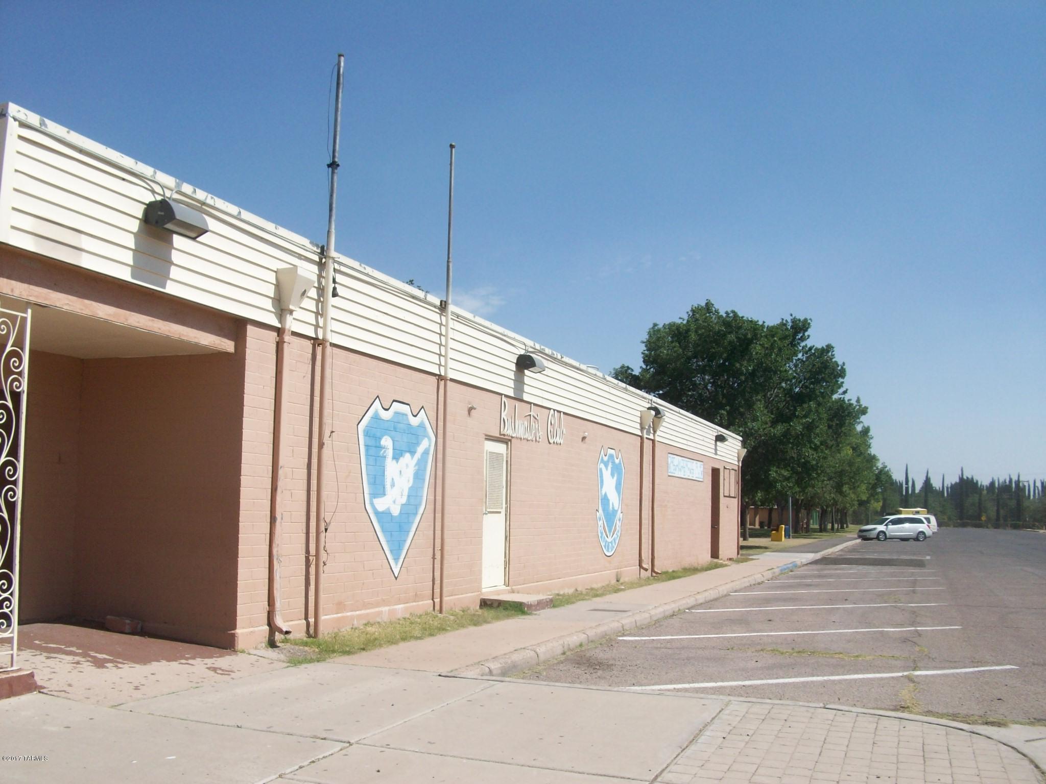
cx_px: 523
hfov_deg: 54.0
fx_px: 1027
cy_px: 392
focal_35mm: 34
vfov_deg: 41.8
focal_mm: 5.7
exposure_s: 1/454
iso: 64
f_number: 5.5
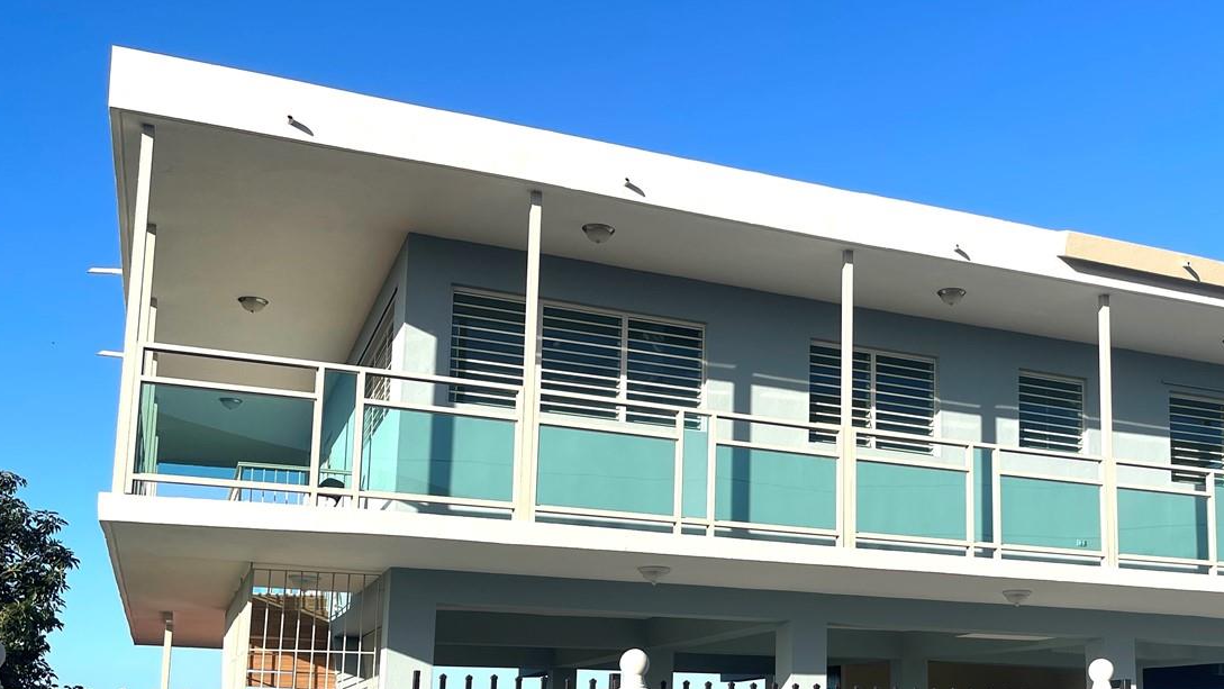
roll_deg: -0.9
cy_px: 529
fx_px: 1298
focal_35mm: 40
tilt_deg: +8.5
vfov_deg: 29.2
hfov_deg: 49.5
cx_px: 832
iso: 32
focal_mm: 5.1
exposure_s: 1/3788
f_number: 1.6
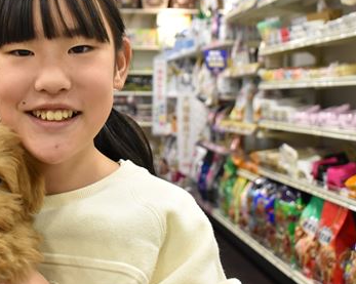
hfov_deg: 28.2
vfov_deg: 23.1
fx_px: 693
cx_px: 73
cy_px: 91
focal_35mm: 66
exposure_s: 1/100
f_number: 5
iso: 1600
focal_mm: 27
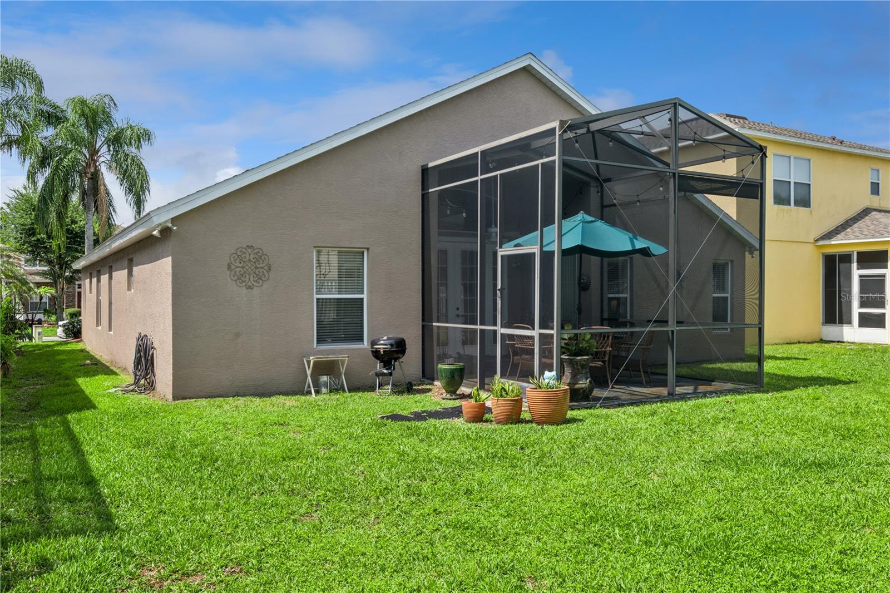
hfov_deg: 61.9
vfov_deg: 43.6
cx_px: 445
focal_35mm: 30
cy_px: 296
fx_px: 741
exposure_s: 1/40
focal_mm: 30
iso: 125
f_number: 20
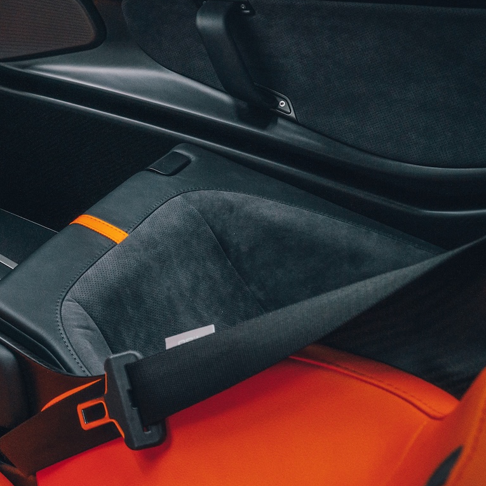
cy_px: 138
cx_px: -112
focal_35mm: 48
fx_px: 762
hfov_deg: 29.7
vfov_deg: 34.8
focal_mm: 18
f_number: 7.1
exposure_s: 1/15
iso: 800
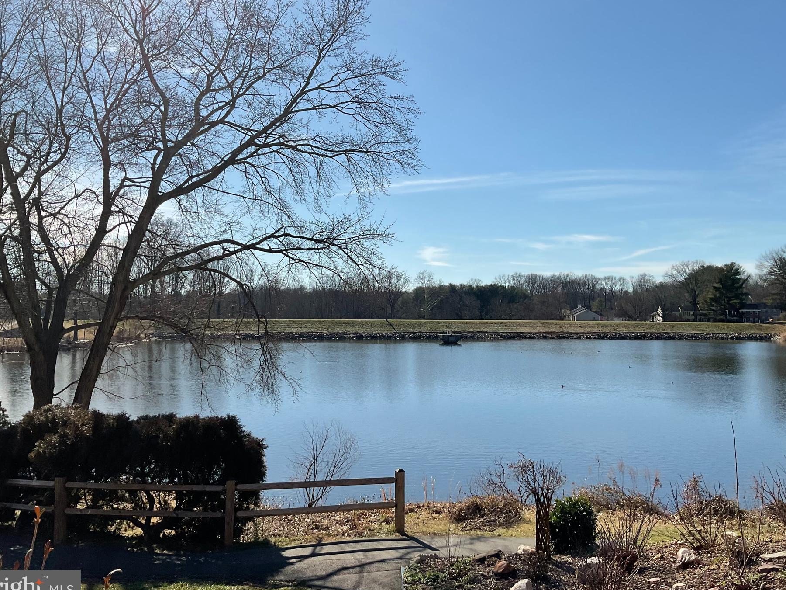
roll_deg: -1.0
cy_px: 270
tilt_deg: +1.4
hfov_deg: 55.3
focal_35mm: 33
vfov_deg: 42.9
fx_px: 749
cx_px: 419
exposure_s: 1/3322
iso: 16
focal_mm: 3
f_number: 1.8
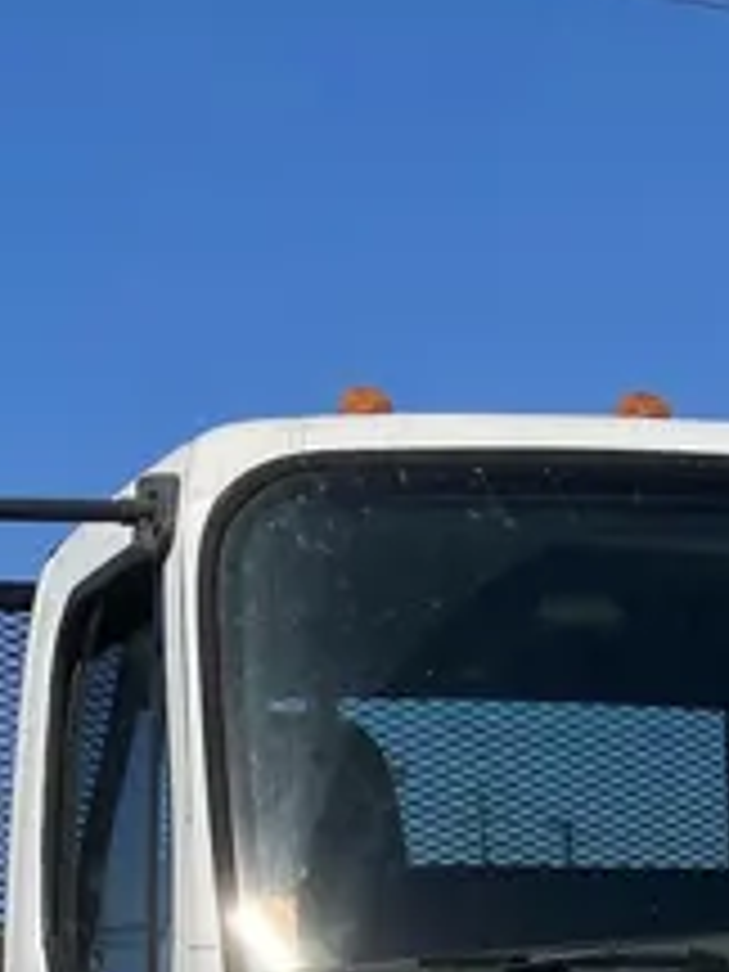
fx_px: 2668
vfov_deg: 18.6
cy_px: 1397
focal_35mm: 95
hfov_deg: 15.3
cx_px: 729
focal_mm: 3.99
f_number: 1.8
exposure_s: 1/4878
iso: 25
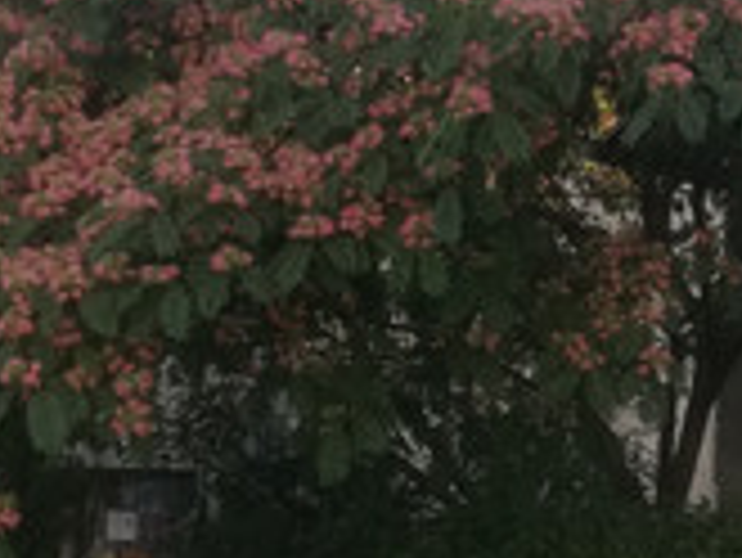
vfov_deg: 14.7
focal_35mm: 101
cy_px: 220
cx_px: 657
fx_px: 2167
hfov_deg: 19.1
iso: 50
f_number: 2.2
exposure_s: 1/487
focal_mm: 3.81
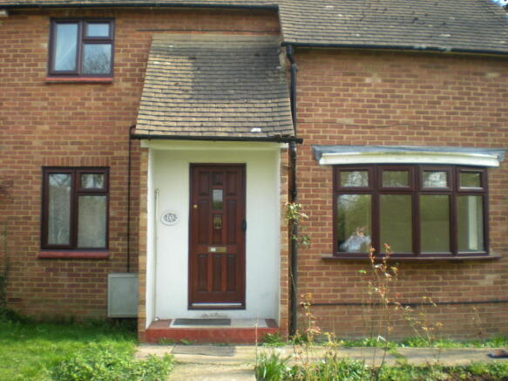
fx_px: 558
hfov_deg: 49.0
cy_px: 190
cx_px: 254
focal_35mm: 38
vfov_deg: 37.7
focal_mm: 6.3
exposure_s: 1/140
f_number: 3.1
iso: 64
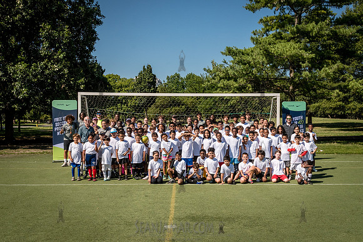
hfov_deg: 46.3
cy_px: 139
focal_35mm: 42
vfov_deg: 31.8
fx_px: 424
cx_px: 196
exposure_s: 1/2500
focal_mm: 31
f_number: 8
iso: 800
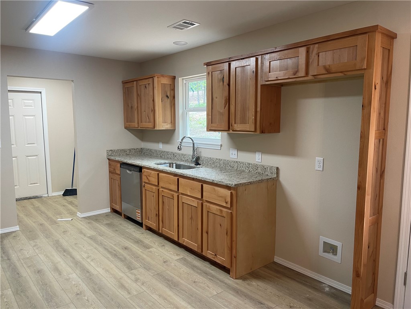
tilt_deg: -6.2
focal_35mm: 25
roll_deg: -0.8
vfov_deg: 54.9
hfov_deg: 69.4
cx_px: 206
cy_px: 154
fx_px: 297
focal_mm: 5.1
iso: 100
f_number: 1.6
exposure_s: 1/60
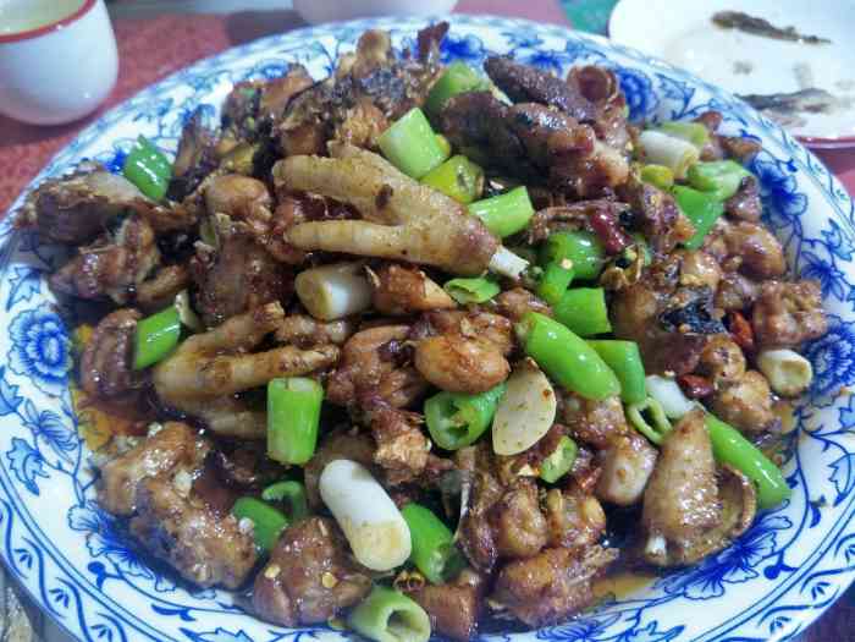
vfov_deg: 56.8
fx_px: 593
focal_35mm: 24
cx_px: 428
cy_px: 321
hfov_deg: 71.6
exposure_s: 1/33
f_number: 1.7
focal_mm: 4.1
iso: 312
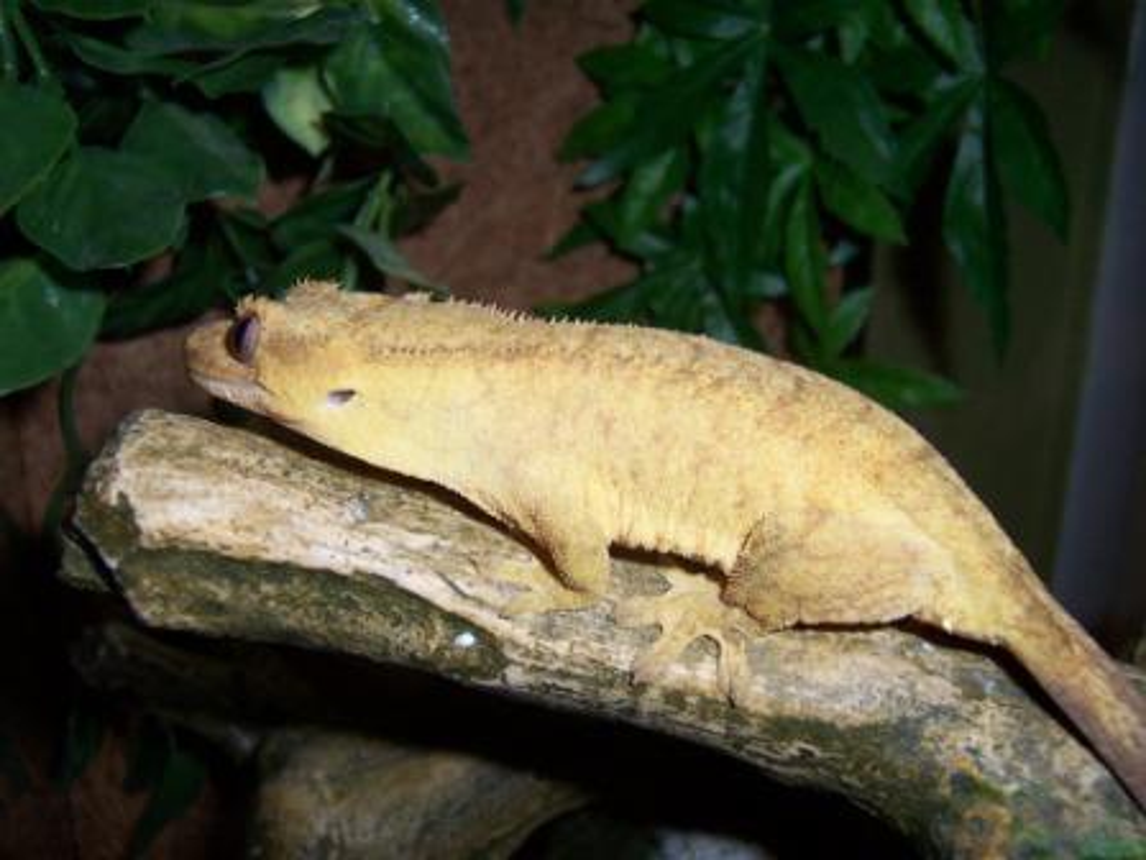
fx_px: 1192
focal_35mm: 36
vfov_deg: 39.7
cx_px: 573
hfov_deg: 51.4
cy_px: 430
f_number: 2.8
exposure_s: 1/60
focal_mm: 5.6
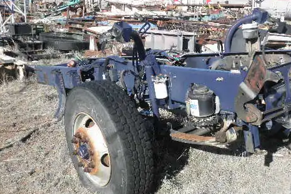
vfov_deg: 27.0
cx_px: 162
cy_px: 107
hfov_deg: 39.5
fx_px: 404
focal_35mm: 50
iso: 64
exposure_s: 1/80
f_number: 9.1
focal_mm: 6.1
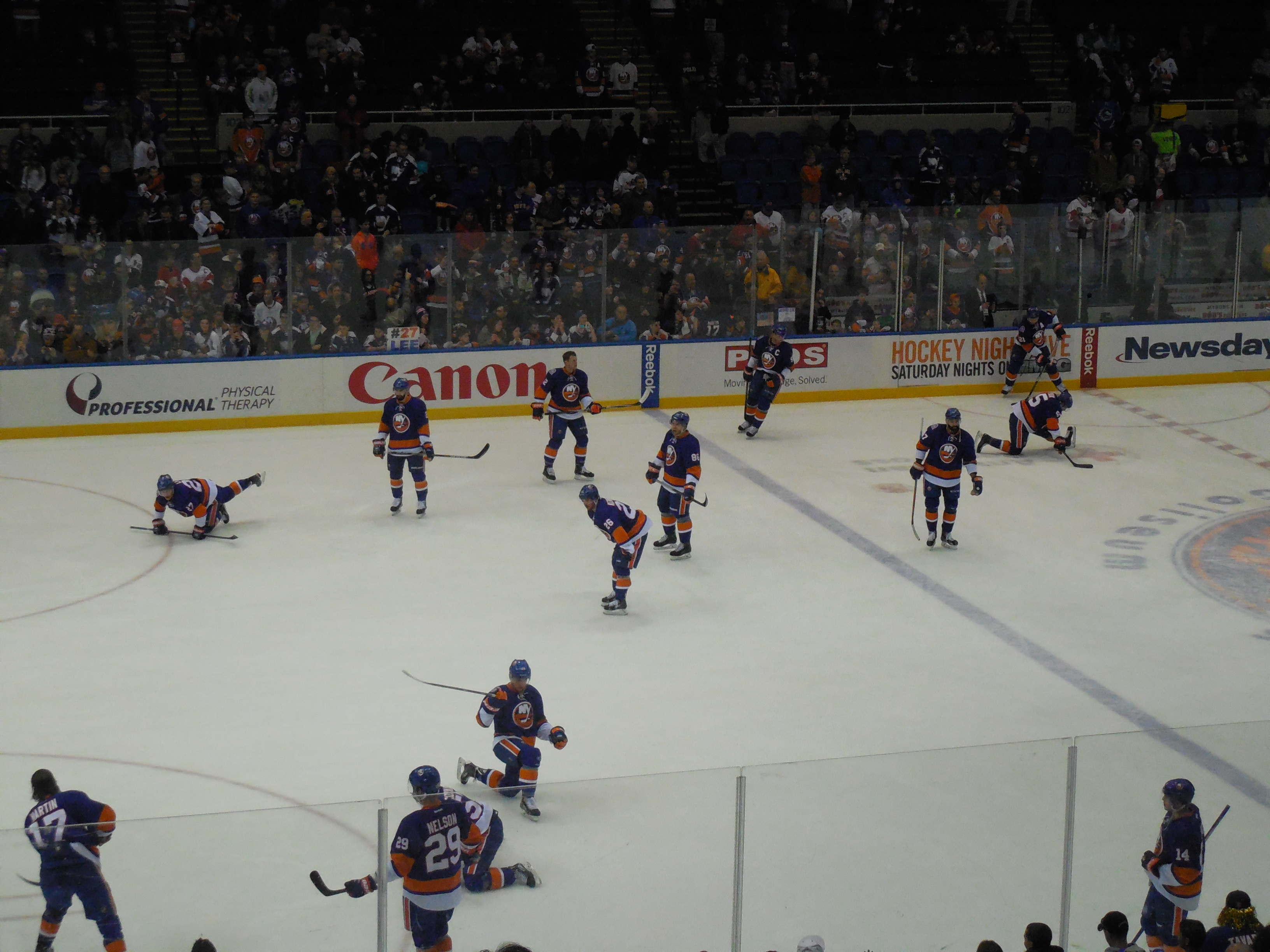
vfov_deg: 18.9
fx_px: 2862
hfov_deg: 25.0
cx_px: 635
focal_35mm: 78
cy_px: 476
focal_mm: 14.1
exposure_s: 1/400
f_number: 4.5
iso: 800
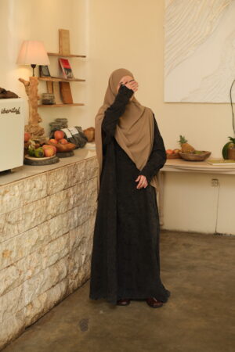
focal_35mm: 53
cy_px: 176
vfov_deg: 37.5
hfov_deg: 25.5
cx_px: 118
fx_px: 519
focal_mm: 35
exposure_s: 1/250
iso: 640
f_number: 2.5
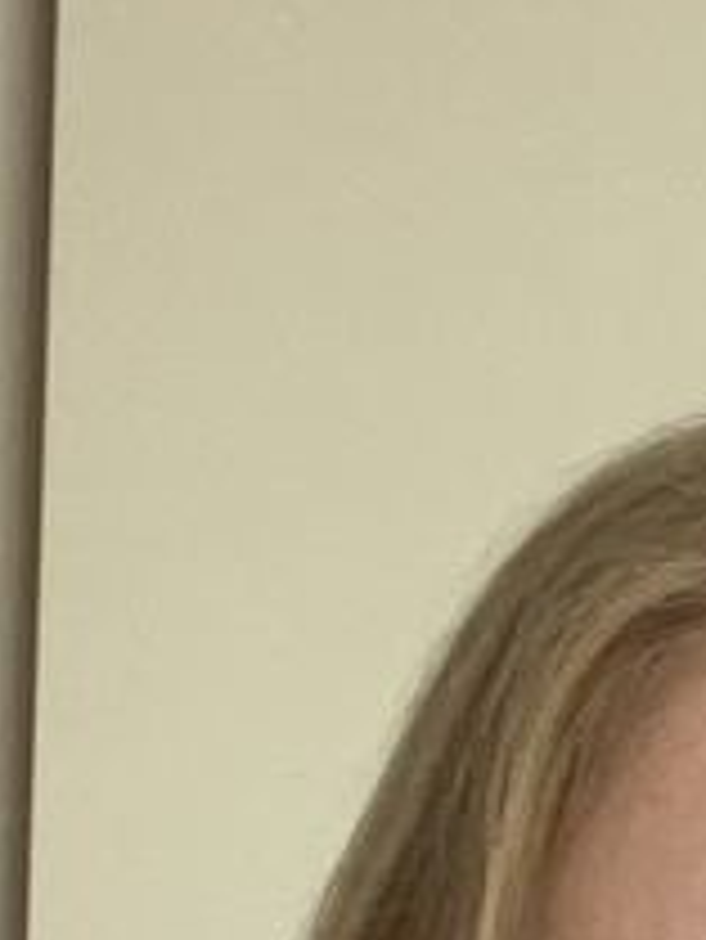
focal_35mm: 115
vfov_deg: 15.2
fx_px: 3124
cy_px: 1606
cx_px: 935
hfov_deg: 12.5
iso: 250
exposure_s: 1/60
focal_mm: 2.71
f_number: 2.2
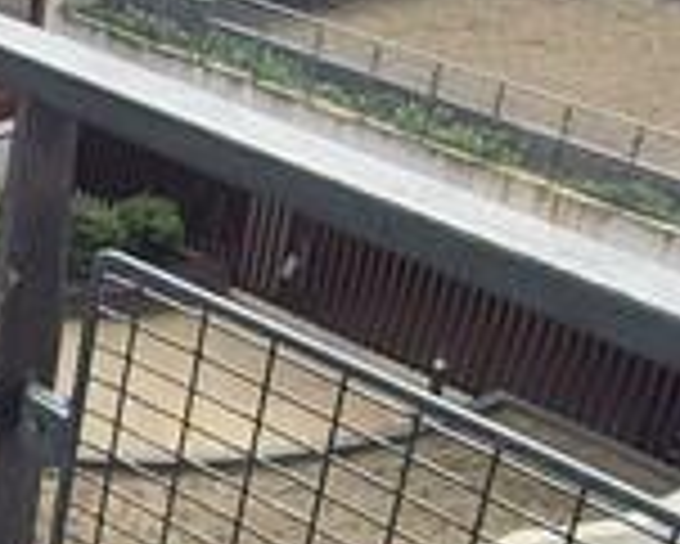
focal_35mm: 86
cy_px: 324
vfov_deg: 17.9
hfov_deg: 19.0
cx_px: -392
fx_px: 1732
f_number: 2.2
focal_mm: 2.2
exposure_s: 1/503
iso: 50
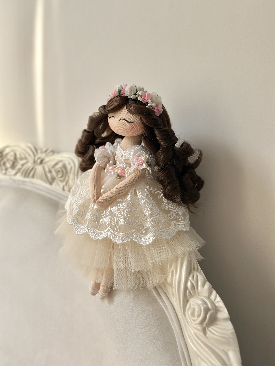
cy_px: 183
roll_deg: -0.8
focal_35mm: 48
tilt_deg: -14.5
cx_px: 138
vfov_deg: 39.7
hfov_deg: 30.3
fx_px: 508
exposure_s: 1/240
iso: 80
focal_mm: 6.86
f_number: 1.78
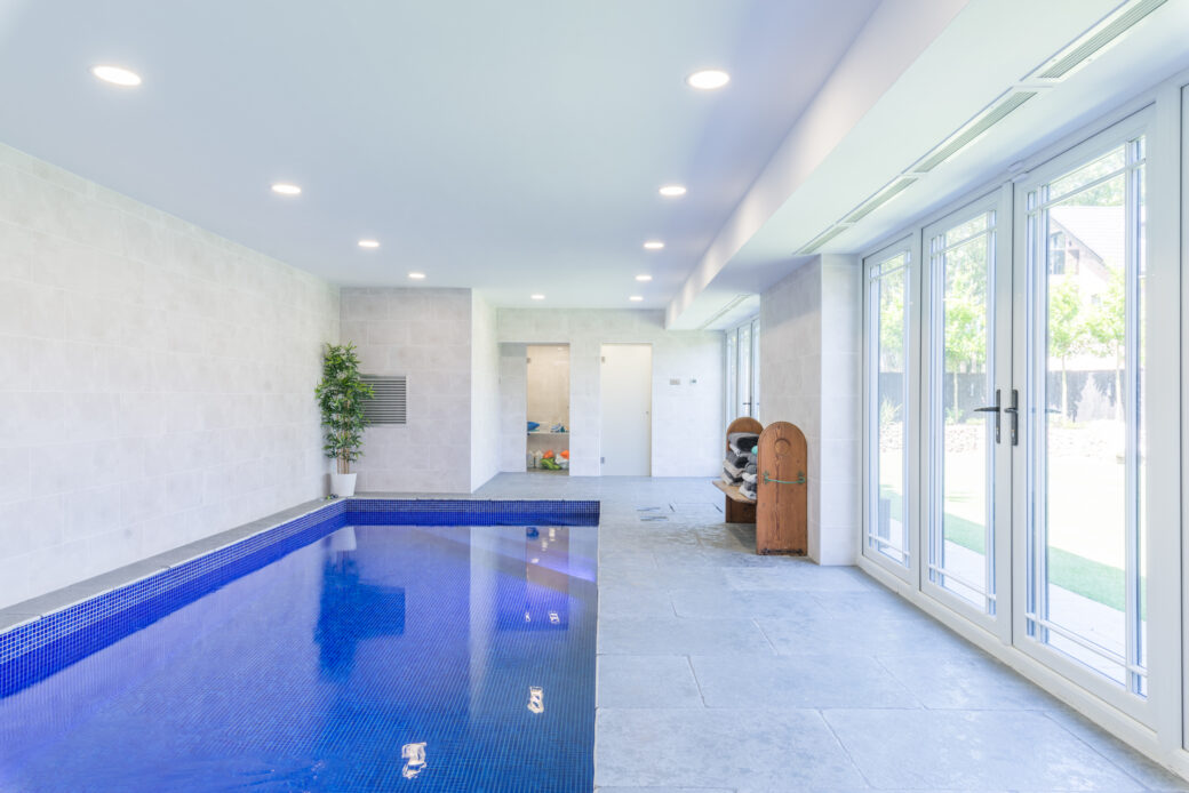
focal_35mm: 21
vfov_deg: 59.5
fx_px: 694
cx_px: 594
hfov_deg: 81.2
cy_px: 396
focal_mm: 21
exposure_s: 1/8
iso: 100
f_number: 9
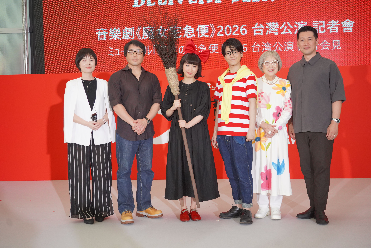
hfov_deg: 42.7
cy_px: 124
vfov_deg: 29.2
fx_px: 474
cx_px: 186
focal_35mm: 46
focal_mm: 46
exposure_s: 1/500
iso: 2500
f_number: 4.5
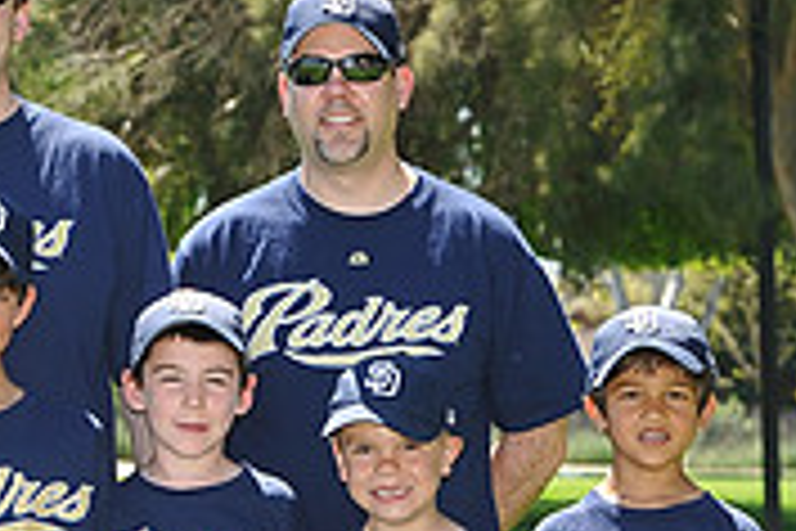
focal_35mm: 262
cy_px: 603
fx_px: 5793
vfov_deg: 5.2
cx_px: 27
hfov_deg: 7.8
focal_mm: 80
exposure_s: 1/200
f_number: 7.1
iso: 200
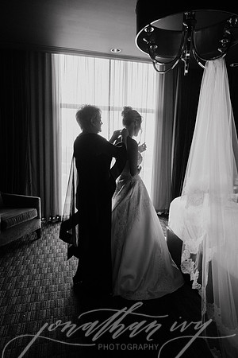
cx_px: 119
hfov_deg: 53.1
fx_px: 238
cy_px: 179
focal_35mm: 24
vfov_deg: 73.7
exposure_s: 1/200
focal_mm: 24
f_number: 2.8
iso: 800
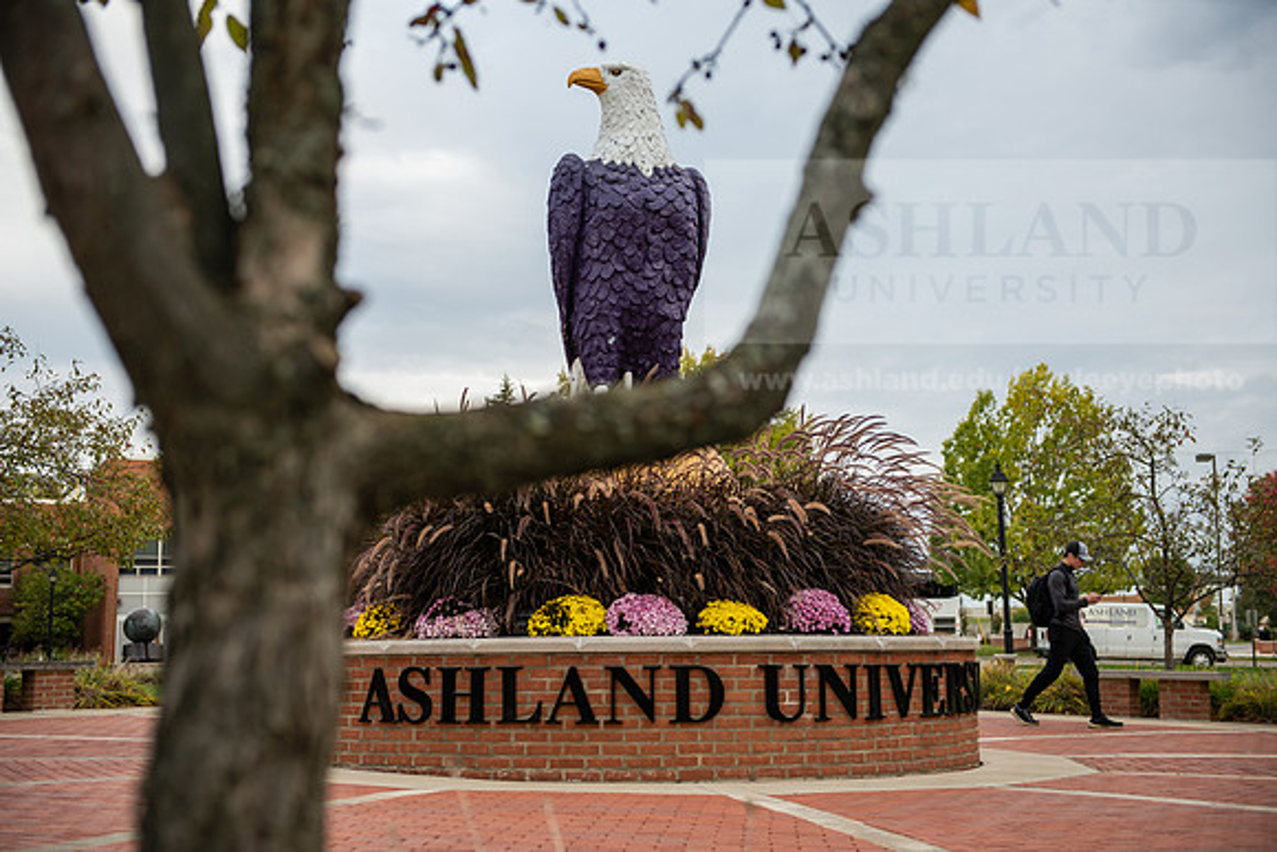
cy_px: 426
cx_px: 638
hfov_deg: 39.6
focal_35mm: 50
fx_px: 1774
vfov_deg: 27.0
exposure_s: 1/320
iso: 160
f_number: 3.2
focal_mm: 50
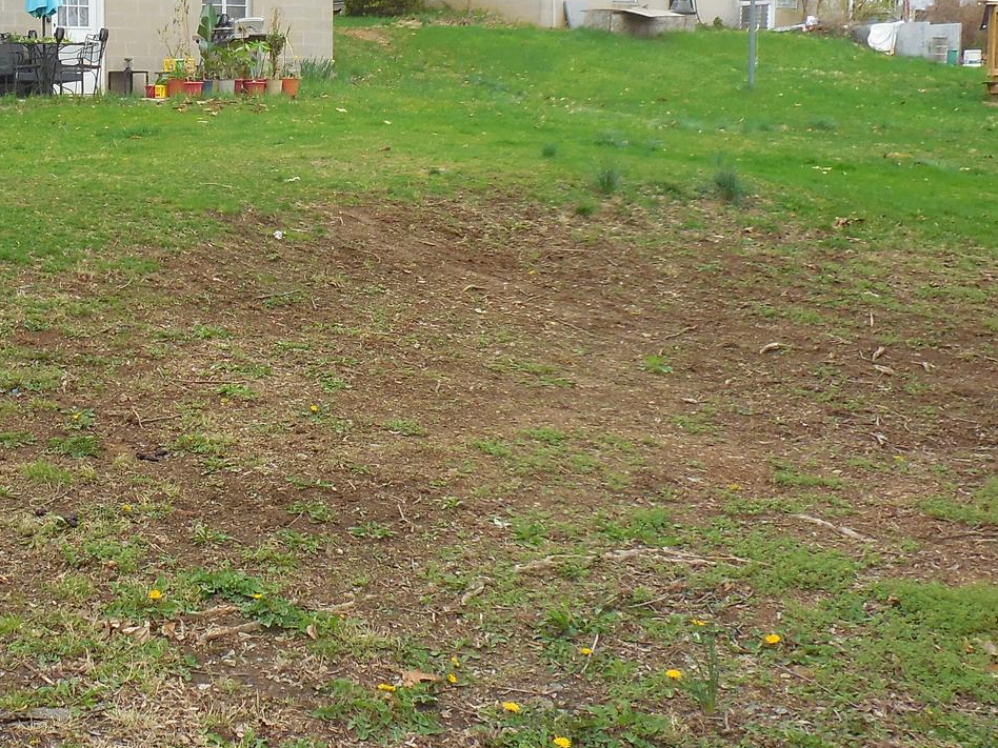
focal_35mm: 54
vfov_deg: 26.9
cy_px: 275
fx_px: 1557
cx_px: 108
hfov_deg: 33.7
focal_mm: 4.5
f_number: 3.7
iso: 125
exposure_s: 1/200
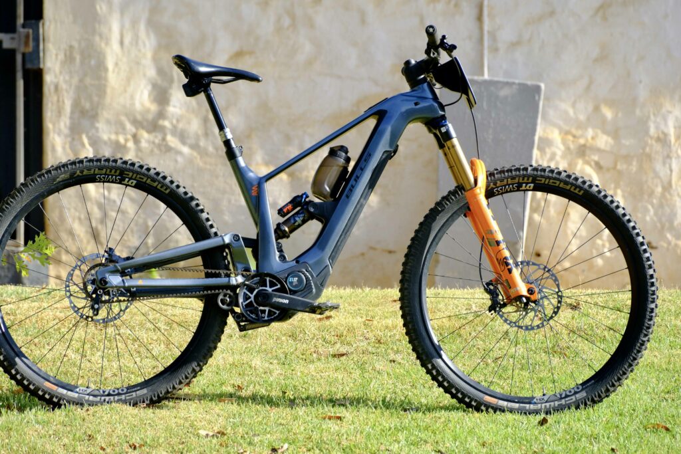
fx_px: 5429
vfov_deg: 4.8
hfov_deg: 7.2
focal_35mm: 287
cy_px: 227
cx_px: 340
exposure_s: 1/500
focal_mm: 191.6
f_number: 5.6
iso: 400
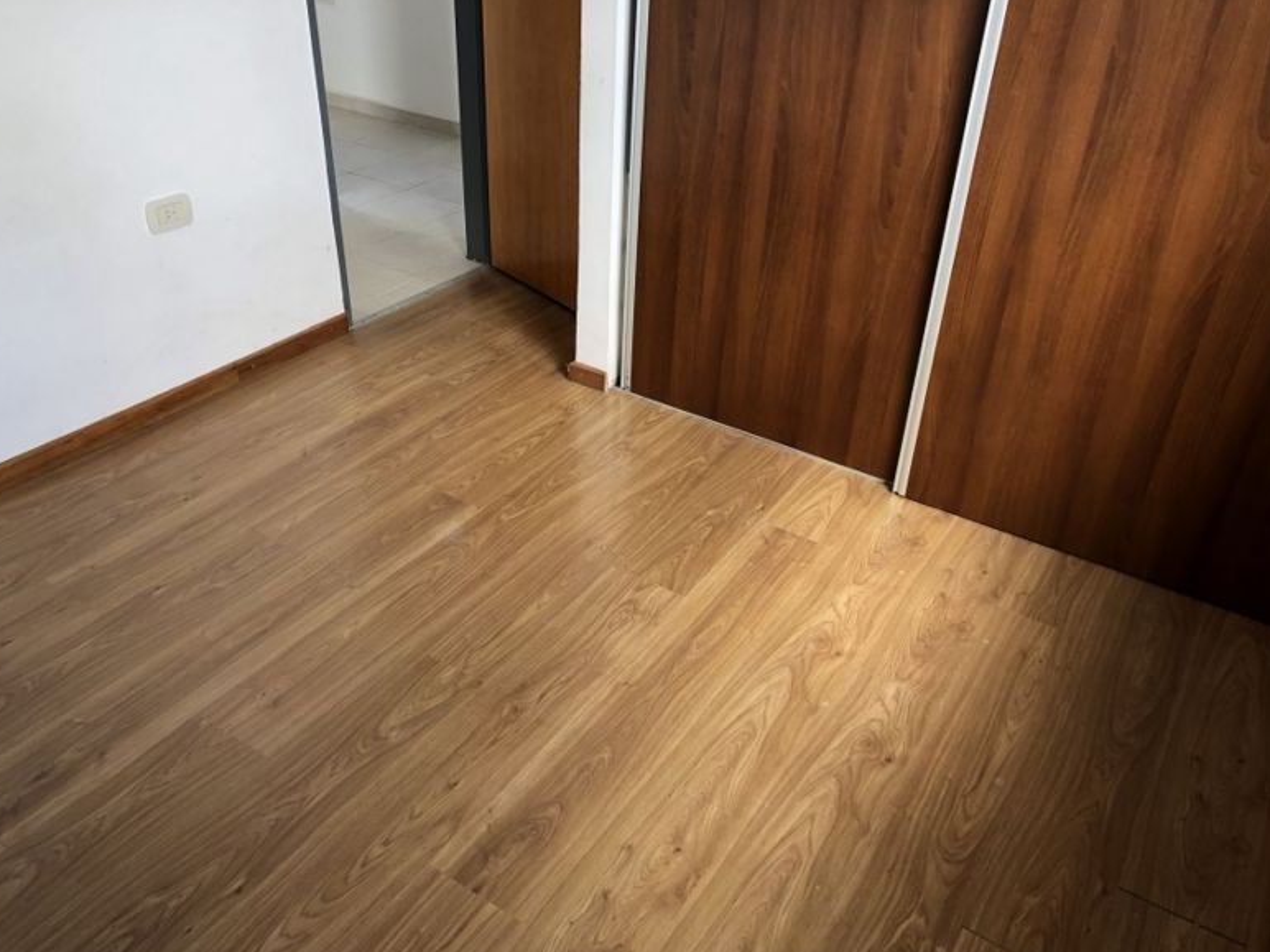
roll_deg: -2.0
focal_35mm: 29
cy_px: 485
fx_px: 1064
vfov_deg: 48.2
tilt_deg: -33.3
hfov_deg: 61.7
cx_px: 633
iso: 64
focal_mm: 4
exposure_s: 1/120
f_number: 1.8
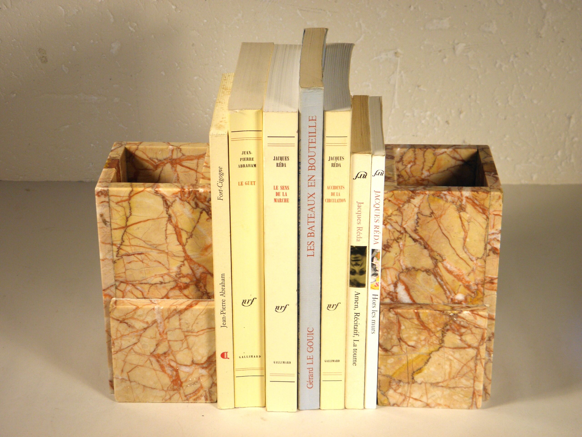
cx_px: 291
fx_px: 1143
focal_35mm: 68
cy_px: 218
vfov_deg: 21.6
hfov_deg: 28.6
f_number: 4.3
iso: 100
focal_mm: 12.2
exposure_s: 1/100
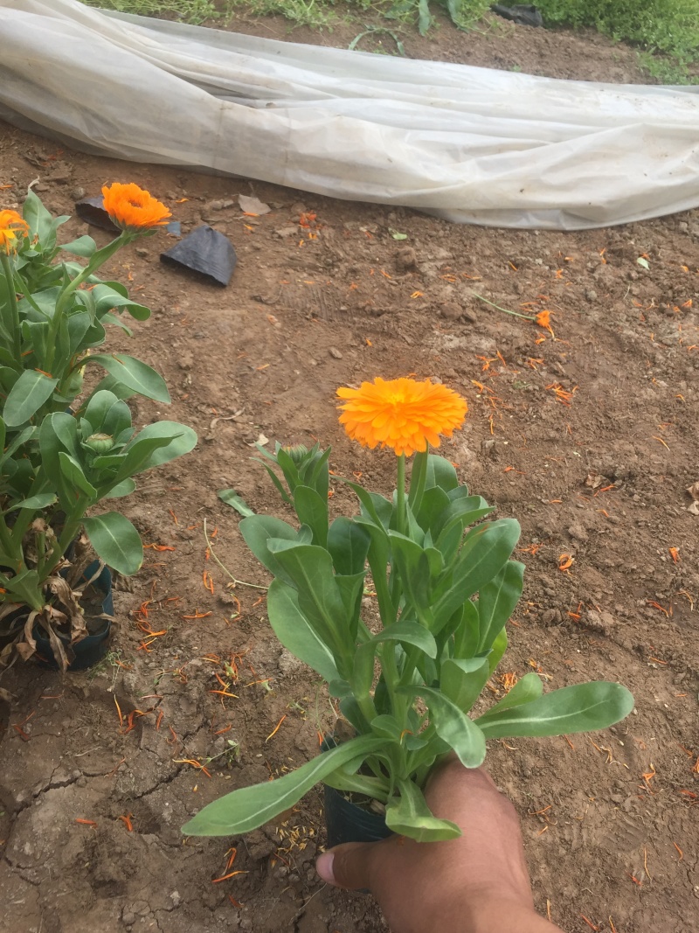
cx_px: 350
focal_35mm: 29
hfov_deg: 48.2
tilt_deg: -45.0
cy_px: 466
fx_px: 781
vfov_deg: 61.7
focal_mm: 4.15
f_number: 2.2
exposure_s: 1/760
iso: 32
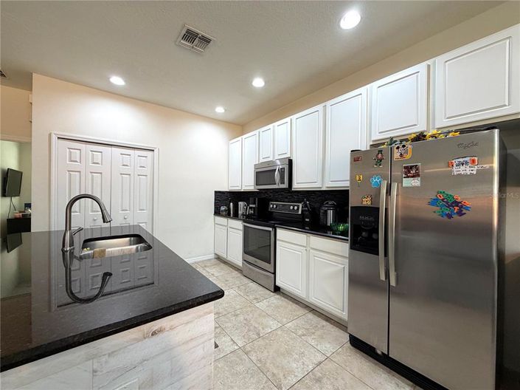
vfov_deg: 85.6
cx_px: 260
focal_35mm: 14
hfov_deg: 102.1
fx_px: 210
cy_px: 195
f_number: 2.2
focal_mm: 2.22
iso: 200
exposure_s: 1/120
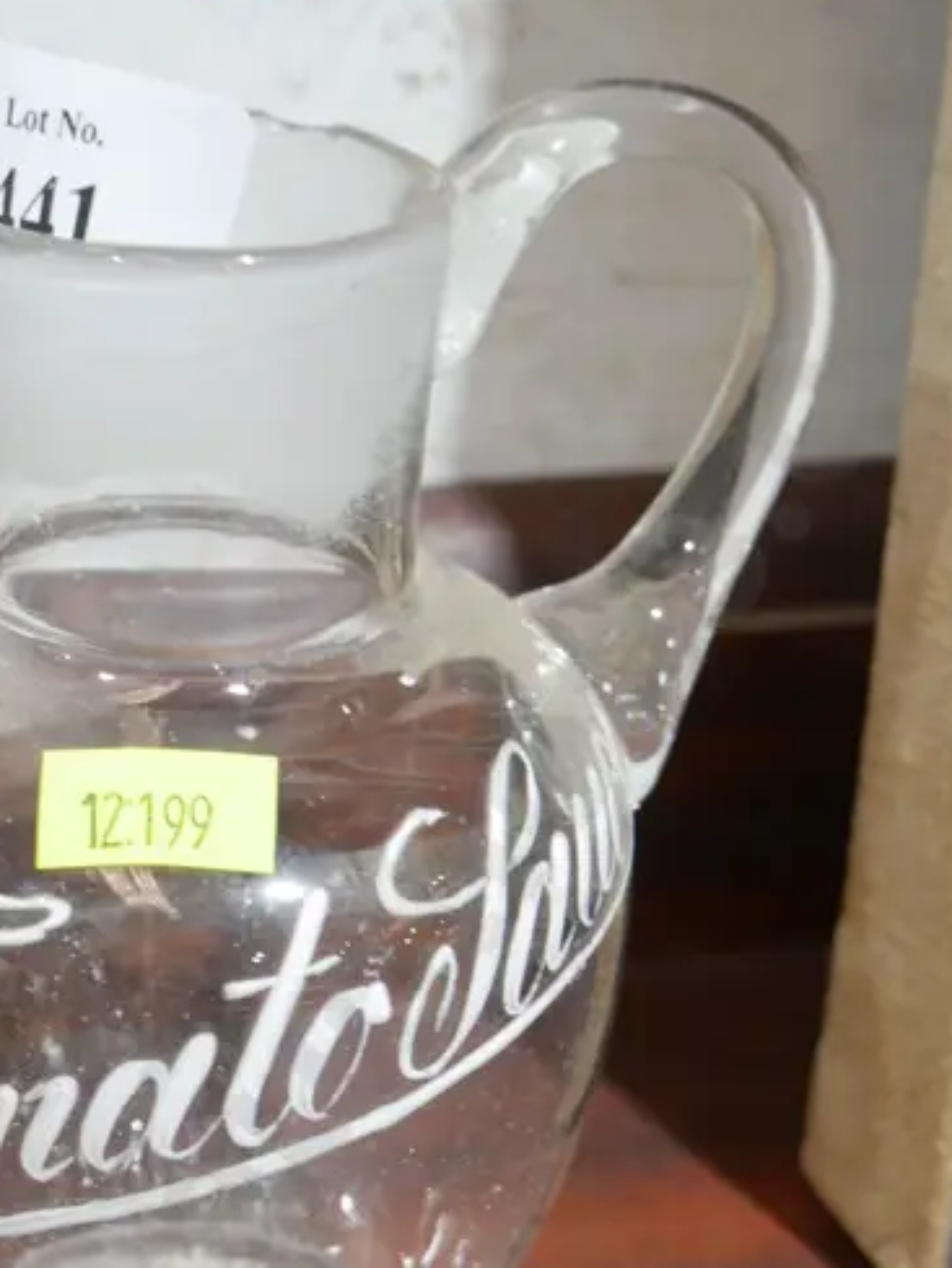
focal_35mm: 67
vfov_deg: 28.1
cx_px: 315
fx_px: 2456
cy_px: 1084
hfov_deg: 21.9
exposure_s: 1/60
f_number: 3.6
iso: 800
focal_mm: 16
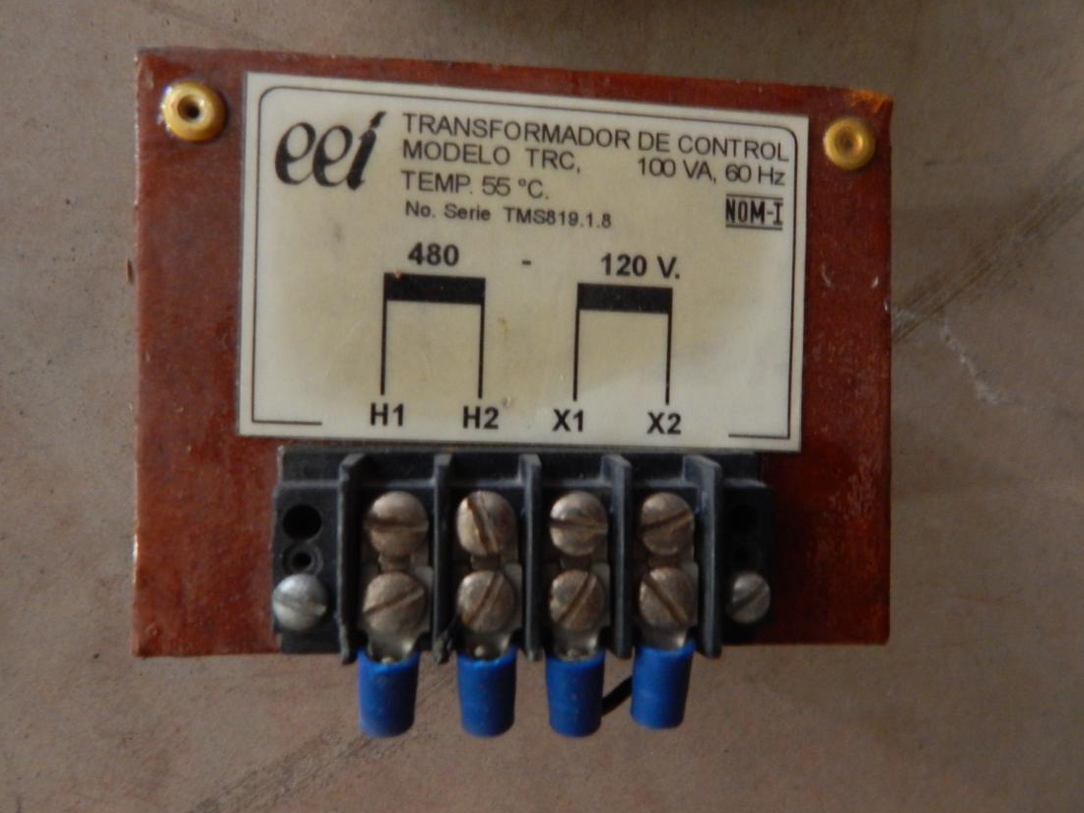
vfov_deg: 56.8
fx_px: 752
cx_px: 543
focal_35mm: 24
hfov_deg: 71.6
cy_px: 434
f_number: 3
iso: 400
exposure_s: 1/15
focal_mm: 4
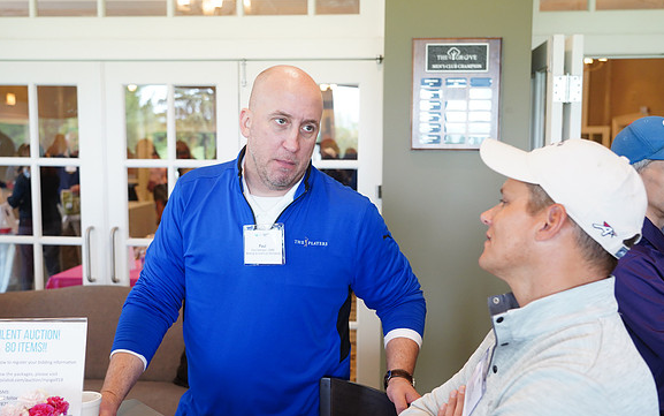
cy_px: 222
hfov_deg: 48.2
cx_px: 333
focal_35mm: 41
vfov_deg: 31.3
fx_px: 742
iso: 2500
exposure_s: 1/100
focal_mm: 40
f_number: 4.5
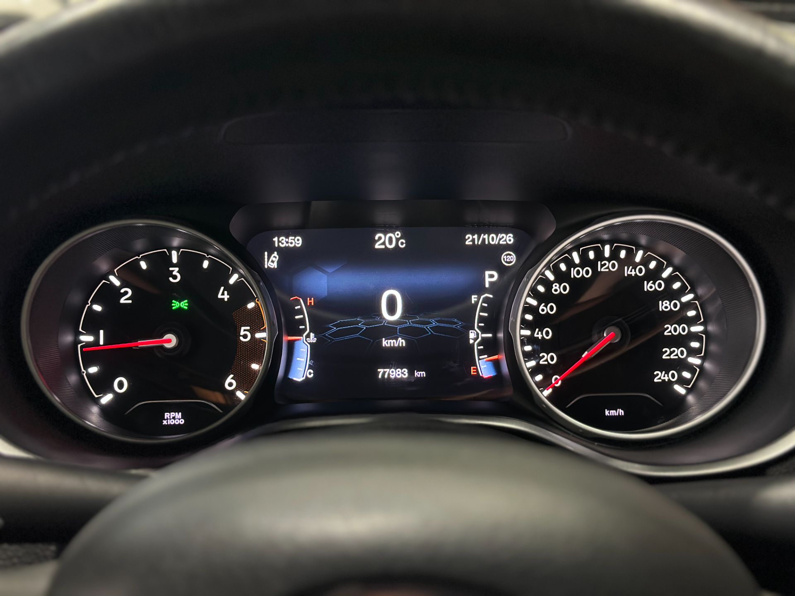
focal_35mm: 48
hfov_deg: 39.7
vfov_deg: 30.3
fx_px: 1102
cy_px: 298
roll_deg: -0.3
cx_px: 398
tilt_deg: -18.3
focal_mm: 6.86
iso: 320
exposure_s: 1/42
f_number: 1.78
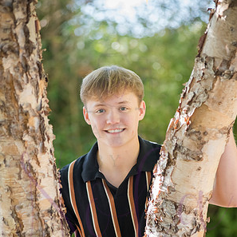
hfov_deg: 9.4
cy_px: 160
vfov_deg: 9.3
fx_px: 1448
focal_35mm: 187
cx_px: 118
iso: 800
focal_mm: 145
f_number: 4
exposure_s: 1/320
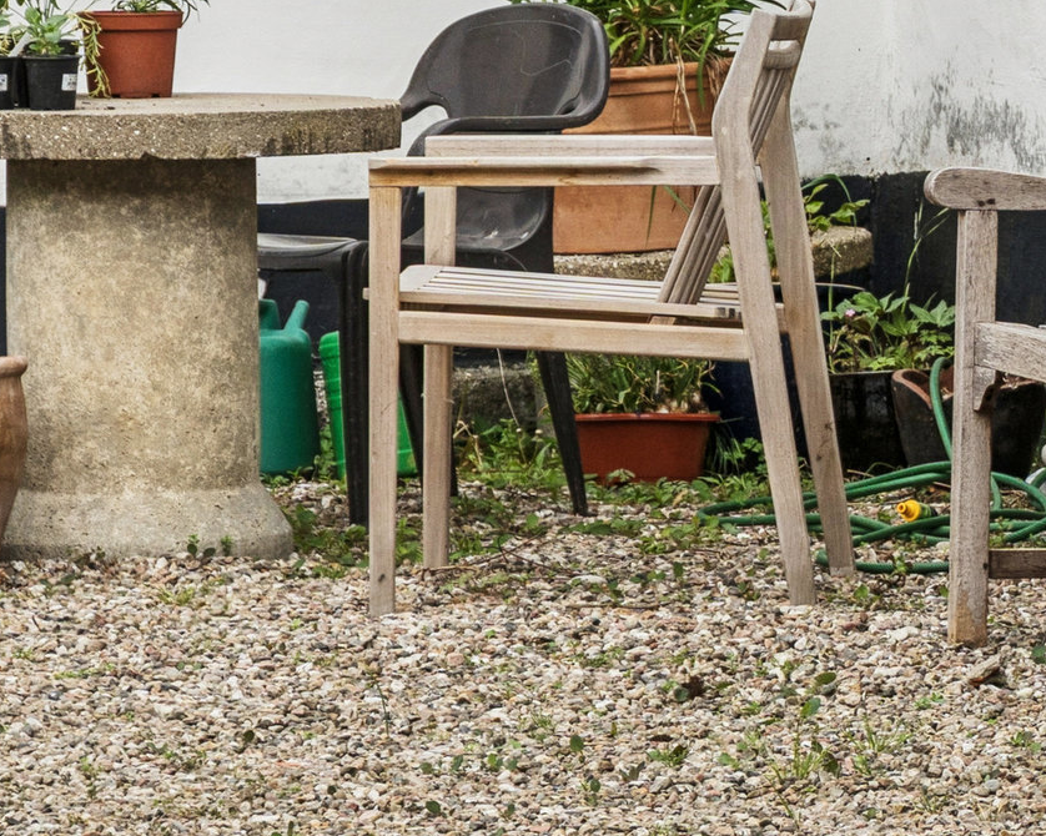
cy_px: -392
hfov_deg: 5.9
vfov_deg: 4.7
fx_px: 10142
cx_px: 1344
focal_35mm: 328
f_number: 6.3
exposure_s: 1/400
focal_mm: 65
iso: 200
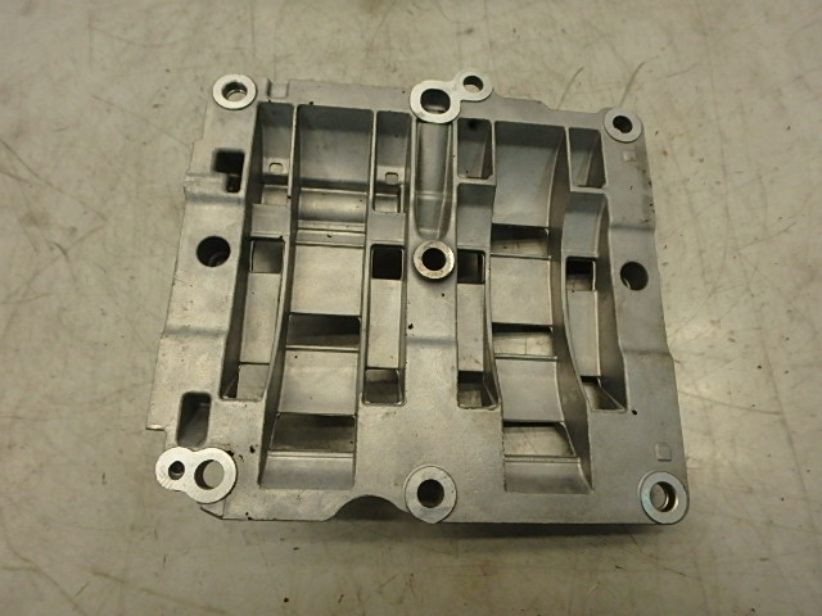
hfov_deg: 79.0
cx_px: 411
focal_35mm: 21
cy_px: 308
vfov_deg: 63.4
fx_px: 499
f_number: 3.5
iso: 640
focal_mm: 3.7
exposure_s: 1/250
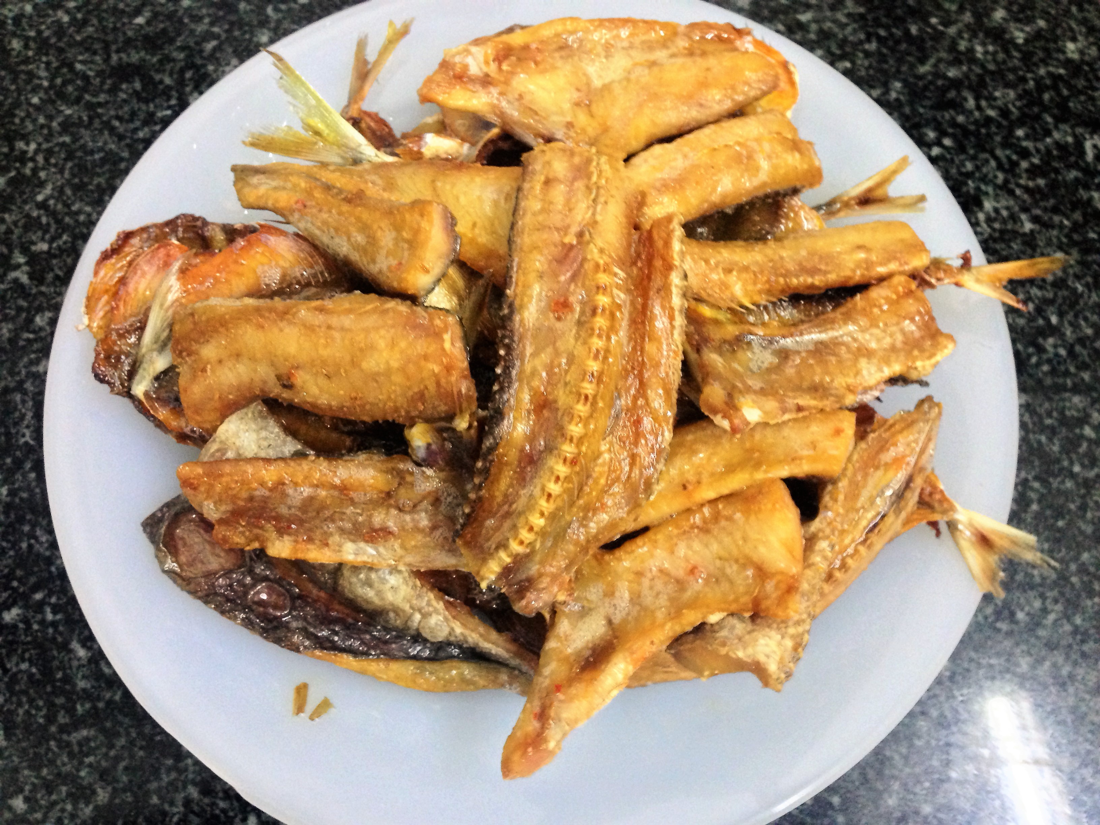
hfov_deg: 55.4
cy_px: 412
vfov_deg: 42.9
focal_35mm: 33
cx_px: 550
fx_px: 1049
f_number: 2.4
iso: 400
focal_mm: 4.12
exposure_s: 1/17
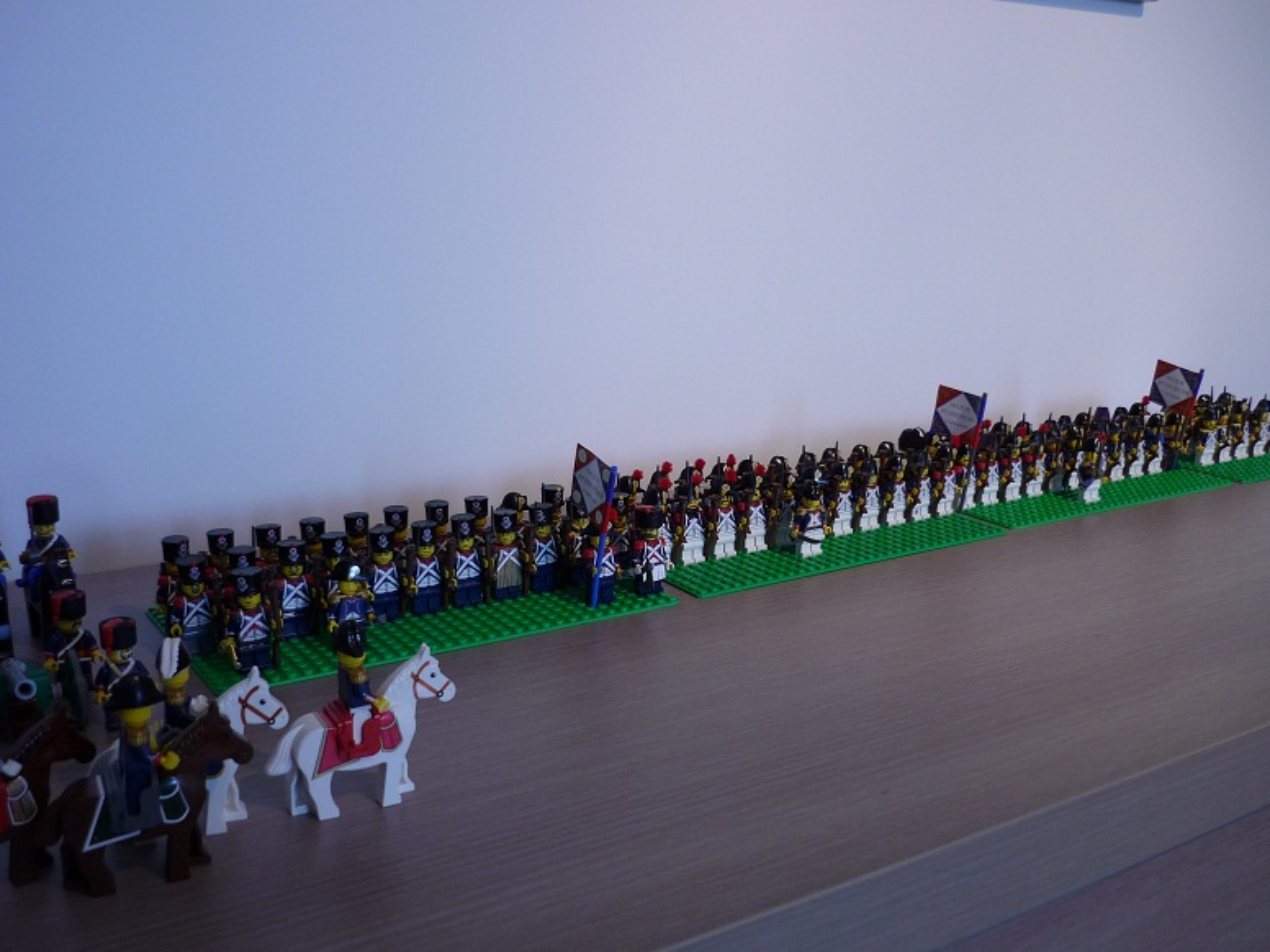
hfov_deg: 54.0
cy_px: 469
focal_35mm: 34
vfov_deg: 41.8
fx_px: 1247
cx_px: 624
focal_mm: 5.5
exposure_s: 1/30
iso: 125
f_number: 2.8
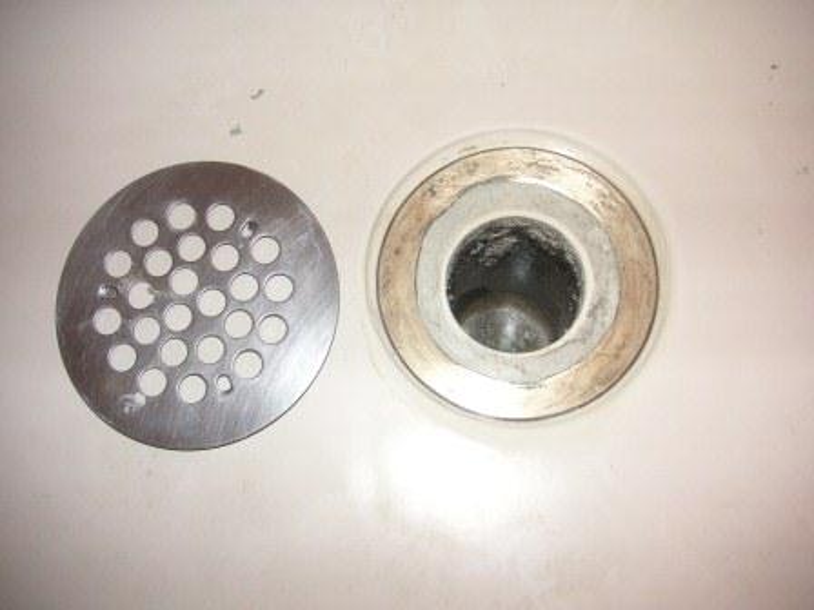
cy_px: 305
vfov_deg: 38.7
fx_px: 870
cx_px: 407
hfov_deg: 50.1
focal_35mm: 37
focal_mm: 6.1
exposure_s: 1/45
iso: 160
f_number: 2.8
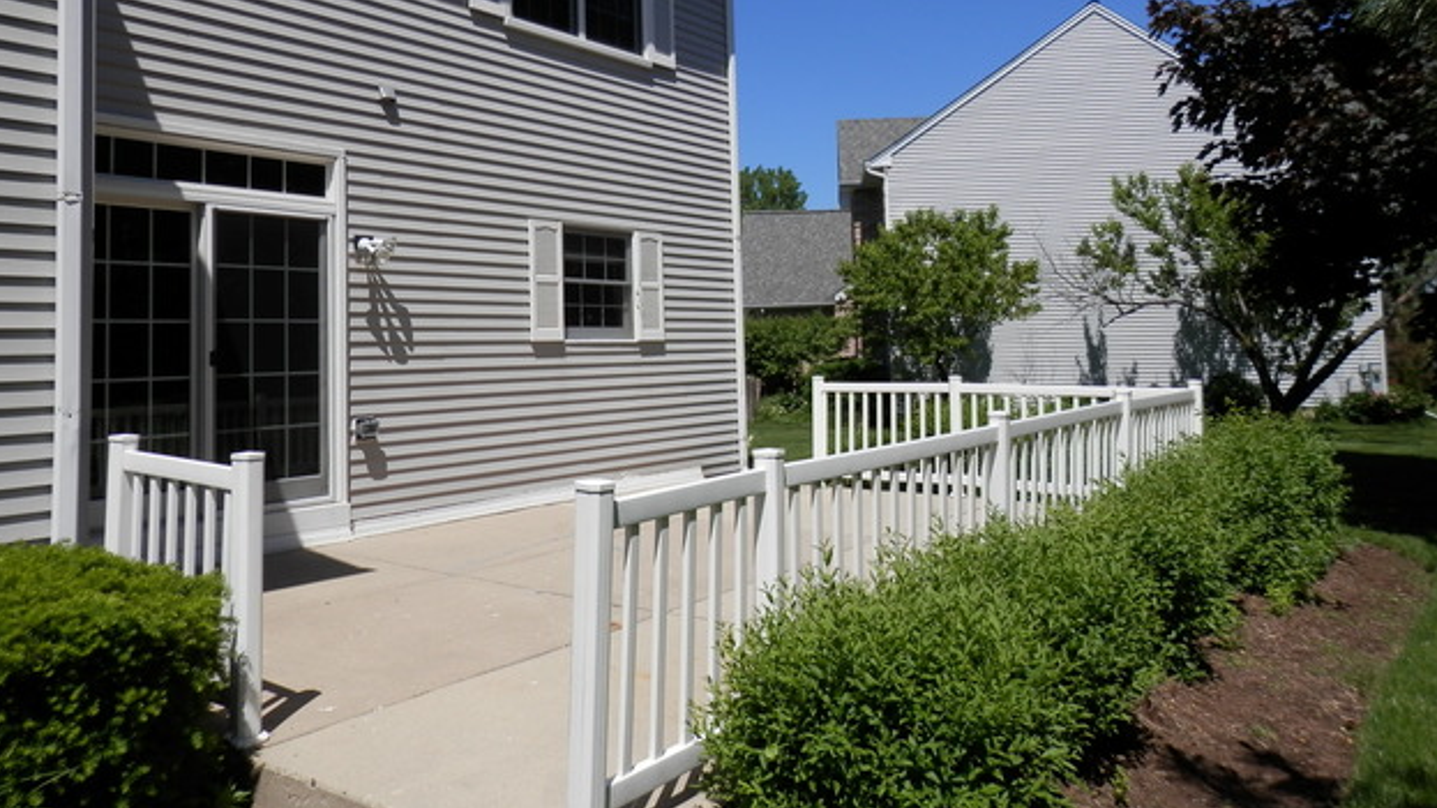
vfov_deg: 41.0
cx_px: 724
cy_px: 275
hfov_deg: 67.9
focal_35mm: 28
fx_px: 1067
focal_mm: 4.5
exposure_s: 1/200
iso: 80
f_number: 8.7
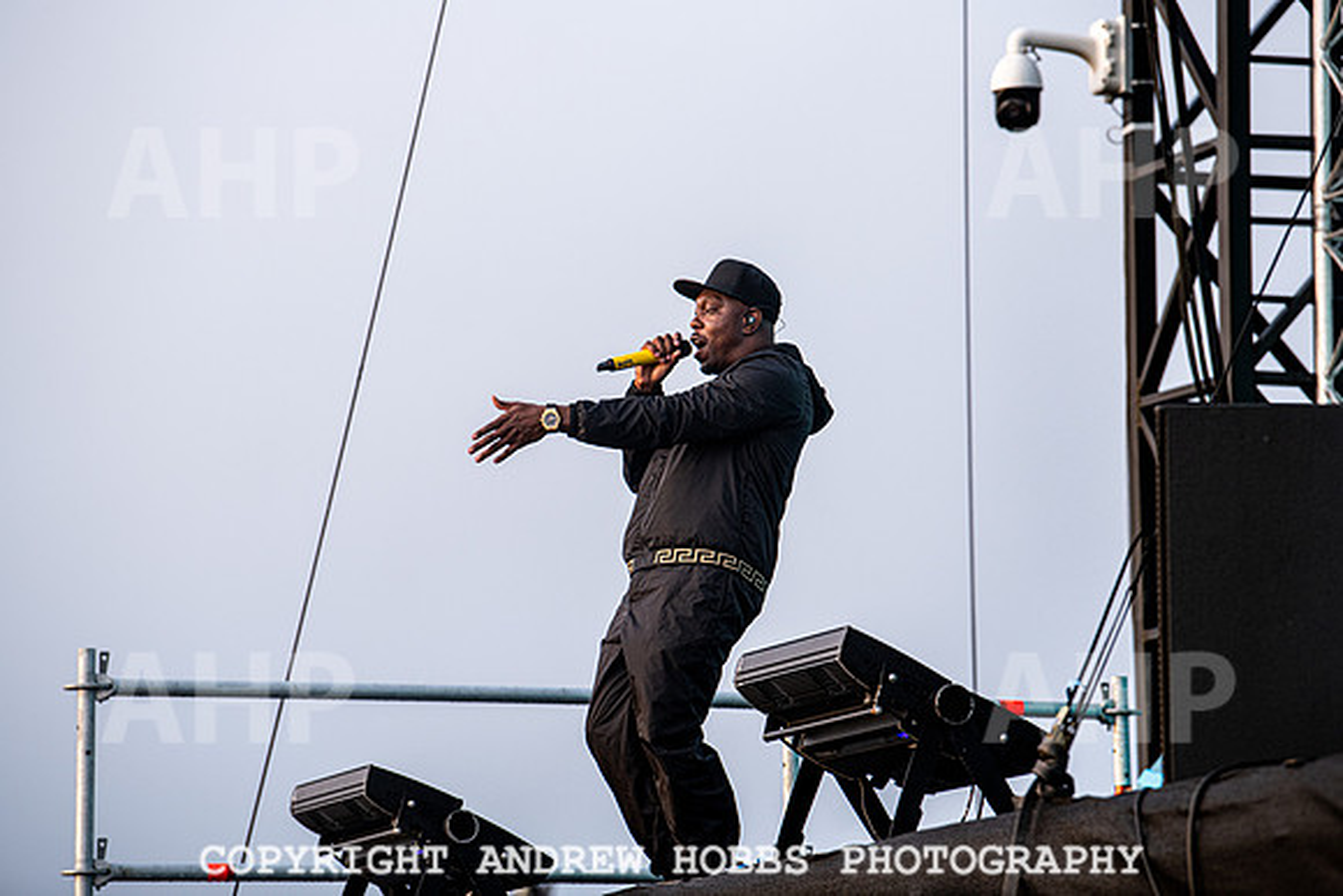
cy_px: 448
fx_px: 6716
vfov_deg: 7.6
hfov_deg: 11.4
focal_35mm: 180
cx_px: 672
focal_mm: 180
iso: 900
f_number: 5
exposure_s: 1/640
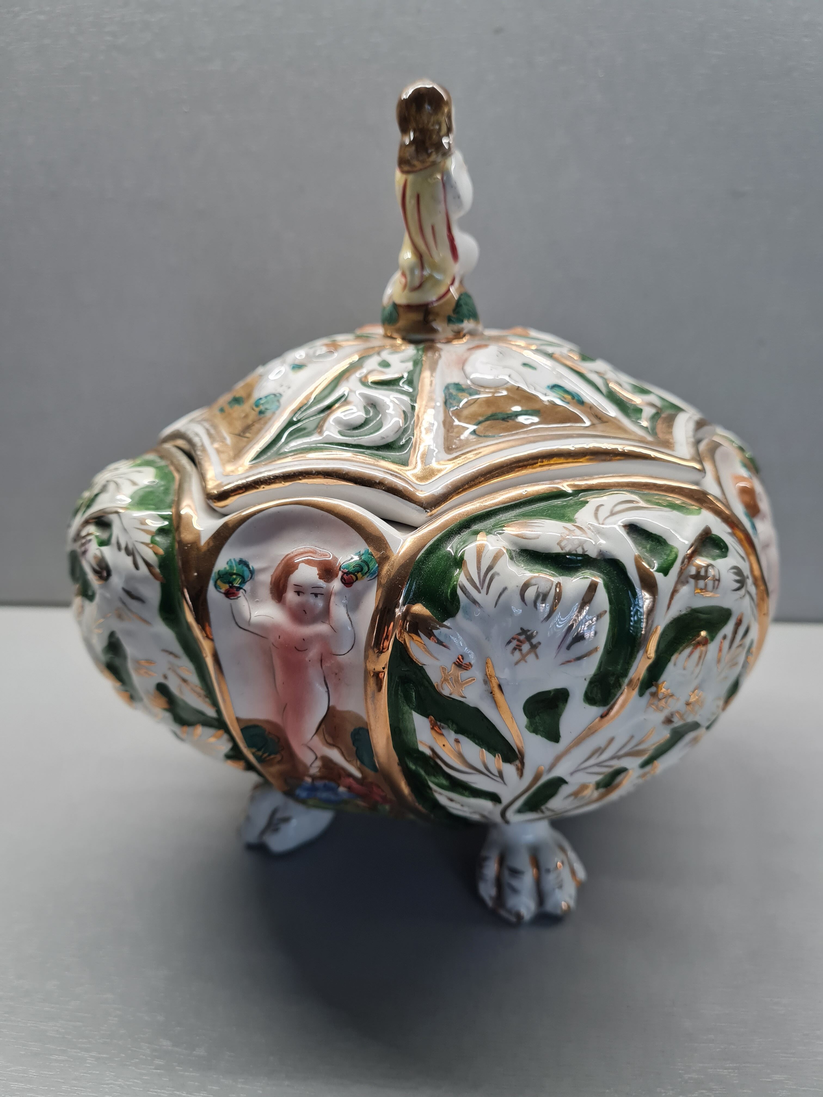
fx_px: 824
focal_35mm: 26
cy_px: 548
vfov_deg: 67.3
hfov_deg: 53.1
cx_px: 412
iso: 200
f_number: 1.8
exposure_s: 1/100
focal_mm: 5.4
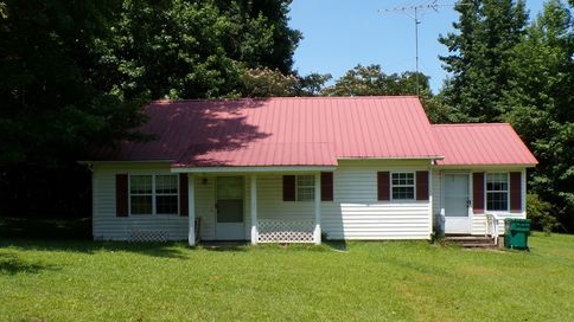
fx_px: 548
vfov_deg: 32.7
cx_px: 286
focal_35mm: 36
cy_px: 194
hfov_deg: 55.3
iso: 100
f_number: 4.8
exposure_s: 1/500
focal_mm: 5.8
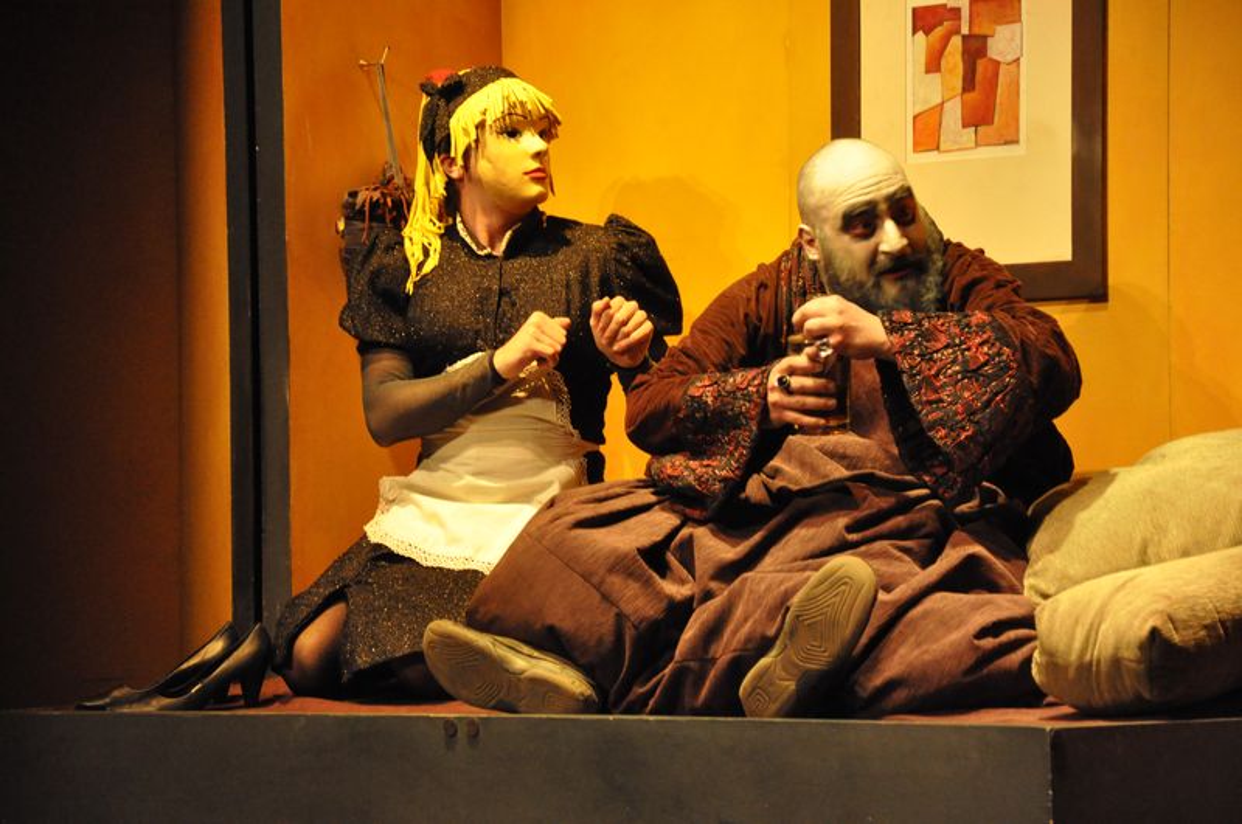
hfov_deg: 13.1
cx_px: 621
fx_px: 5426
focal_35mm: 158
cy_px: 412
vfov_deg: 8.7
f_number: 5.6
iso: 3200
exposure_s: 1/90
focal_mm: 105
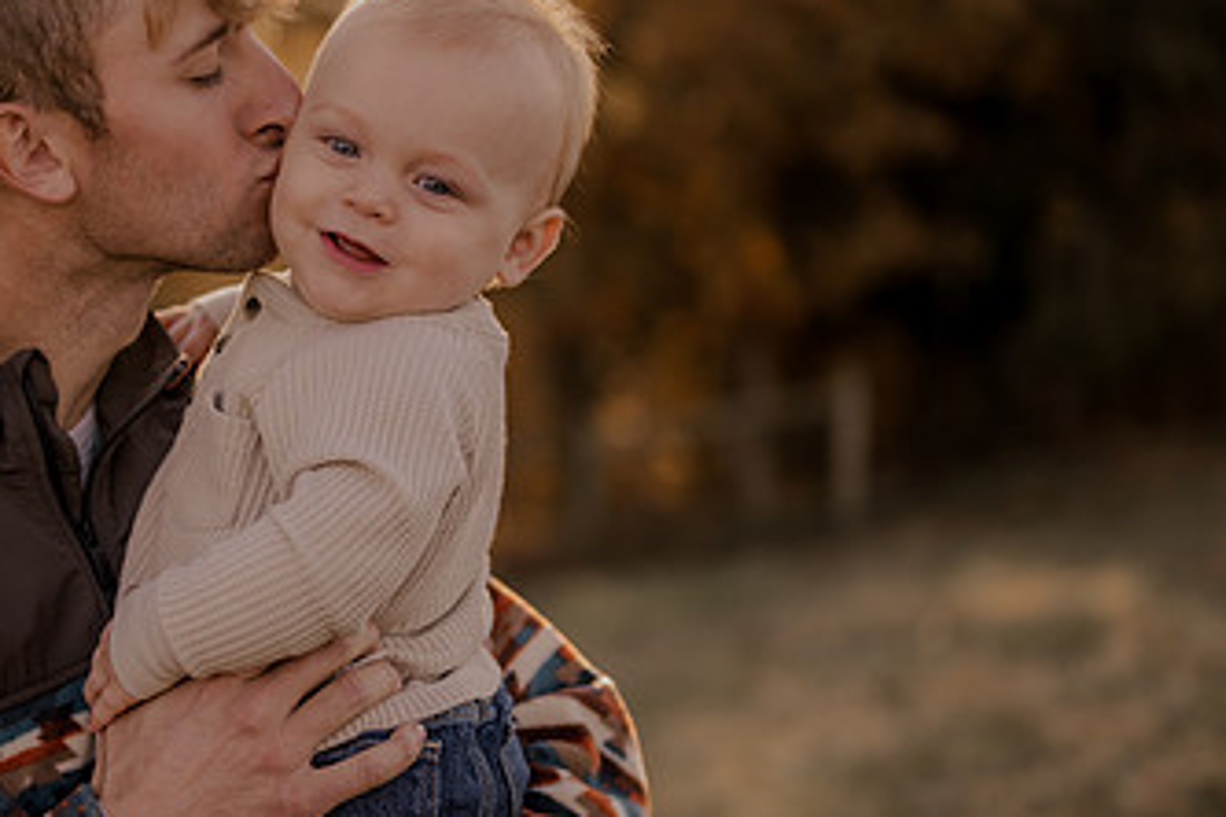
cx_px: 210
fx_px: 2963
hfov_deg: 23.0
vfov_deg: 15.7
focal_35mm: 87
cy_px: 429
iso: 250
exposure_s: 1/1250
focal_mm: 50
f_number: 1.8
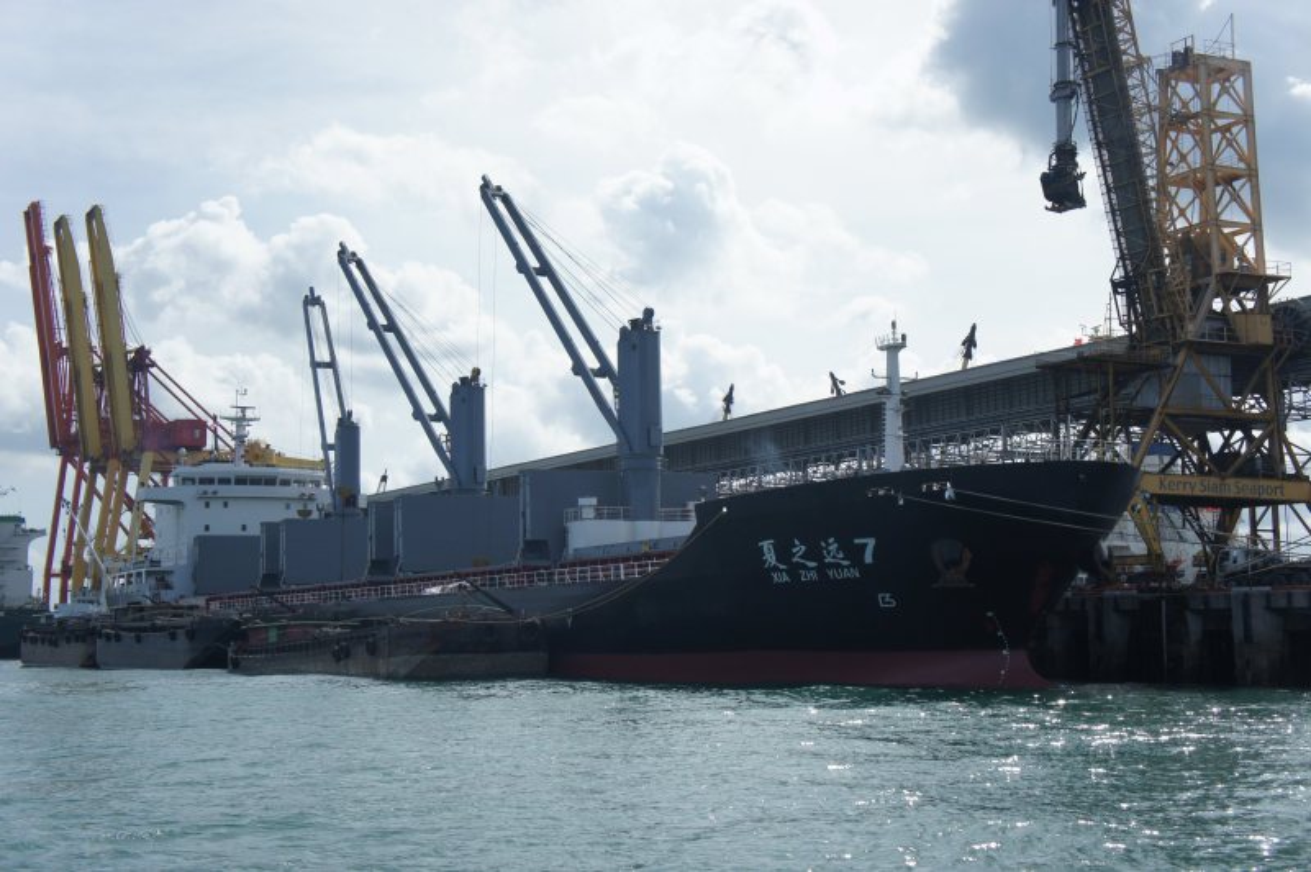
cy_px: 436
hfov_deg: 41.1
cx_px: 656
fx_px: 1747
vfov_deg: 28.0
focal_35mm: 48
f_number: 8
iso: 200
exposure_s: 1/640
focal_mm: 32
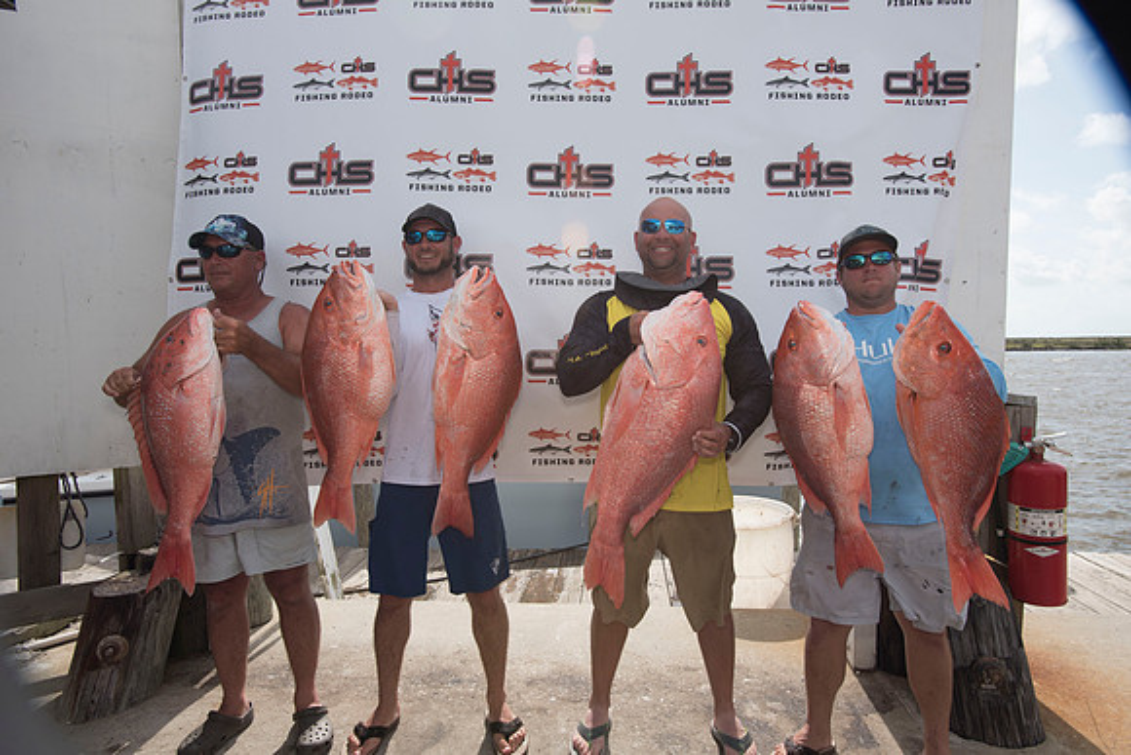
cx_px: 566
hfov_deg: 78.6
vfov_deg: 57.3
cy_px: 378
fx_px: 691
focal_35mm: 22
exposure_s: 1/400
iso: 250
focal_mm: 22
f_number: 9
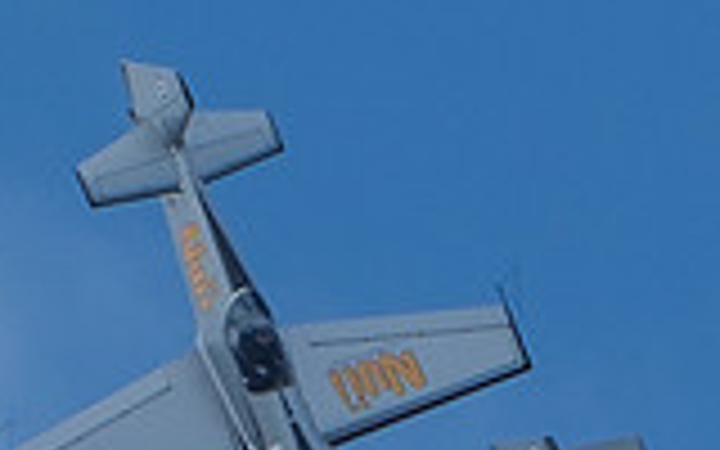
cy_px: 852
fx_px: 50841
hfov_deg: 0.8
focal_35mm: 2591
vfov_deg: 0.5
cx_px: 520
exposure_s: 1/320
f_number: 13
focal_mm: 231
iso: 200
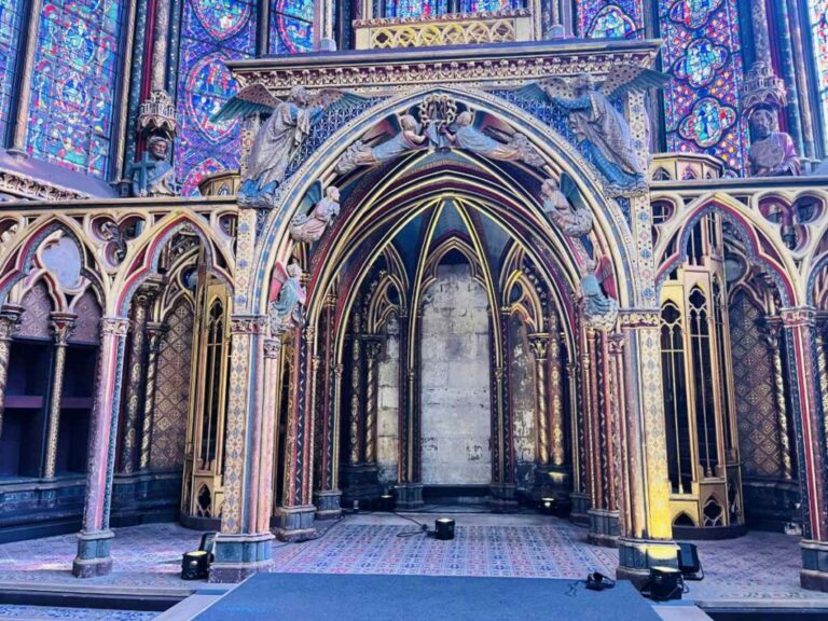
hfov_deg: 67.3
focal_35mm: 26
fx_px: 622
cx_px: 414
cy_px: 310
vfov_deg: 53.1
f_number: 1.6
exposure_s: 1/60
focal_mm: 5.1
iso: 500
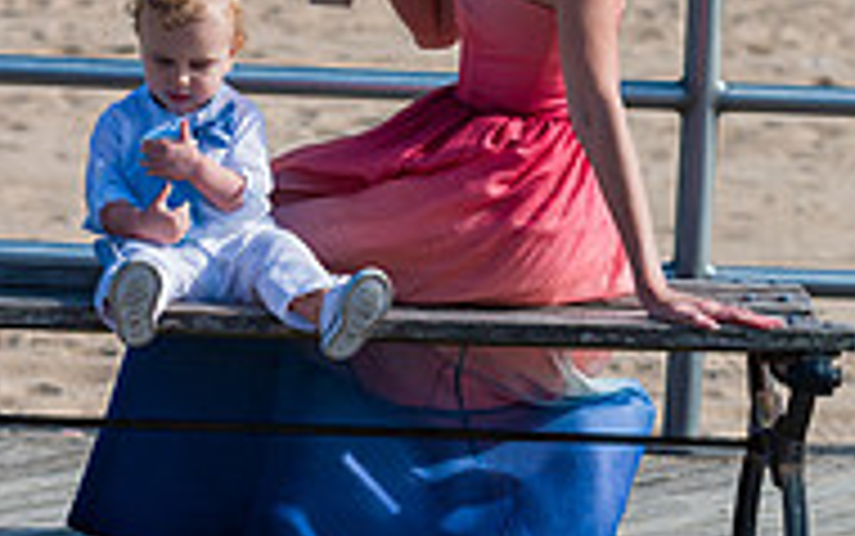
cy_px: 86
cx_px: 180
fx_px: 6225
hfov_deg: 7.8
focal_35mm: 267
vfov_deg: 4.9
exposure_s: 1/4000
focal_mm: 86
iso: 200
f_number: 4
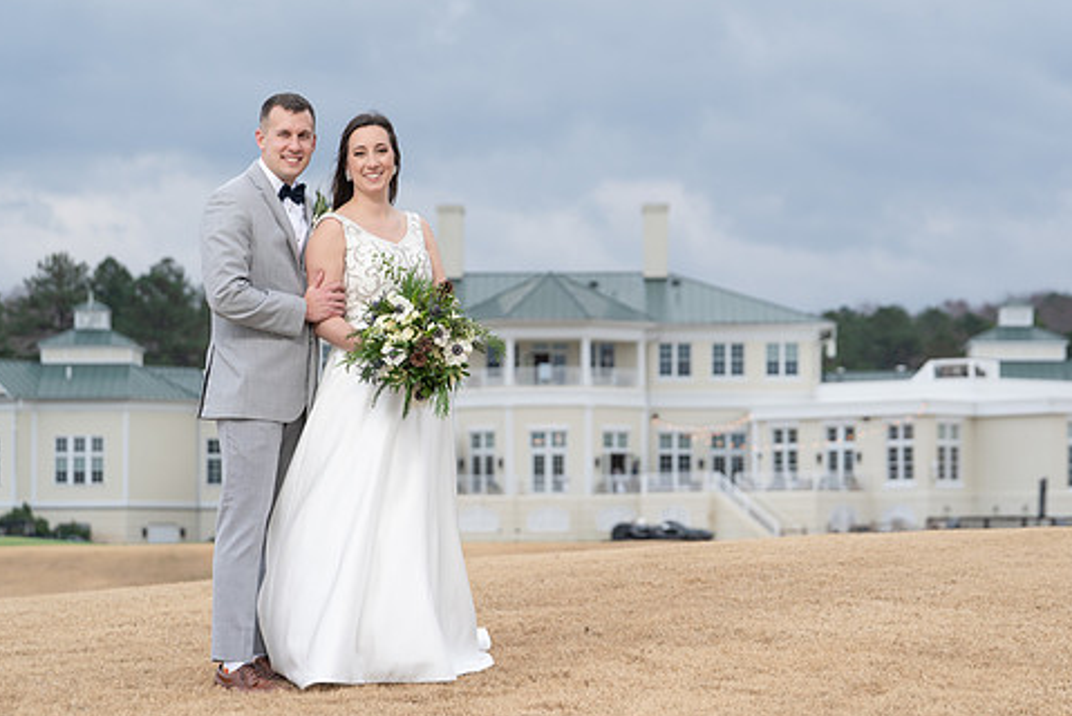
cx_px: 578
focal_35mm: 152
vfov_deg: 9.0
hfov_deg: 13.5
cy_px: 362
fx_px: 4529
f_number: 5.6
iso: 320
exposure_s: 1/250
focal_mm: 123
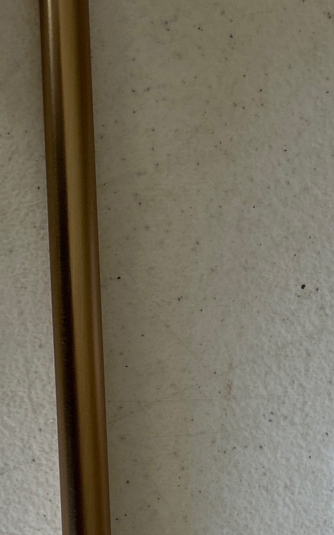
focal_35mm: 80
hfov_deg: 16.3
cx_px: 172
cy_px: 597
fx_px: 1165
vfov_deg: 24.1
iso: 64
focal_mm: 5.7
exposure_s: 1/121
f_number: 1.5
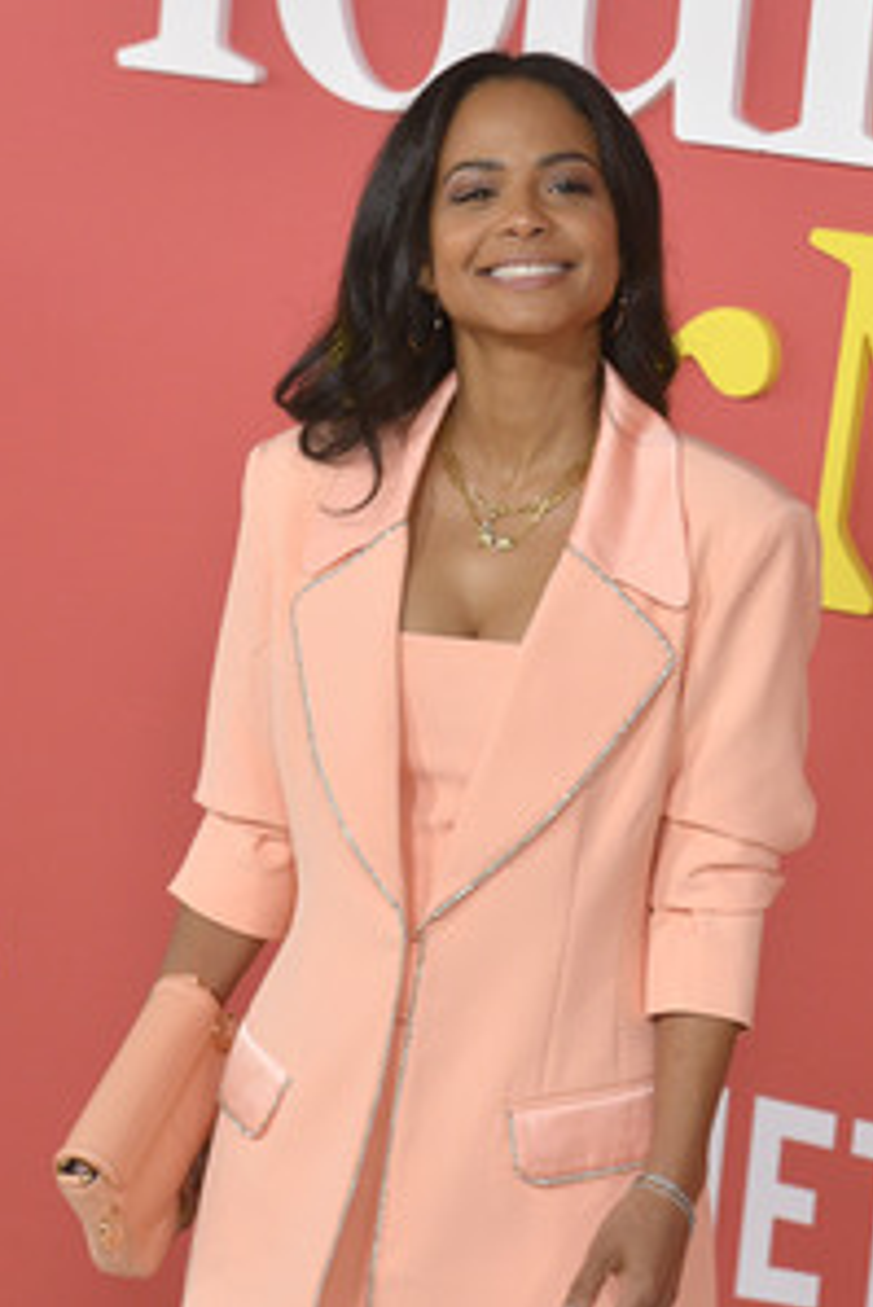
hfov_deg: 9.9
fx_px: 5050
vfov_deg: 14.8
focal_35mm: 139
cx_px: 483
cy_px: 654
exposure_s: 1/320
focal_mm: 92
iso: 1600
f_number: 6.3
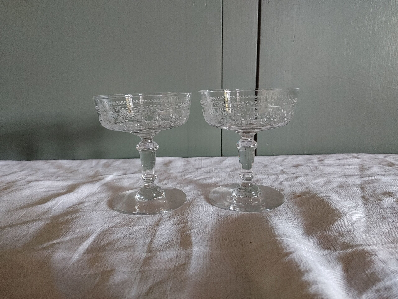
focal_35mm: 26
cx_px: 199
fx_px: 299
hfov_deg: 67.3
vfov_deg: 53.1
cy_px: 150
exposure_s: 1/40
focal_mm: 4.81
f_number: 1.8
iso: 500
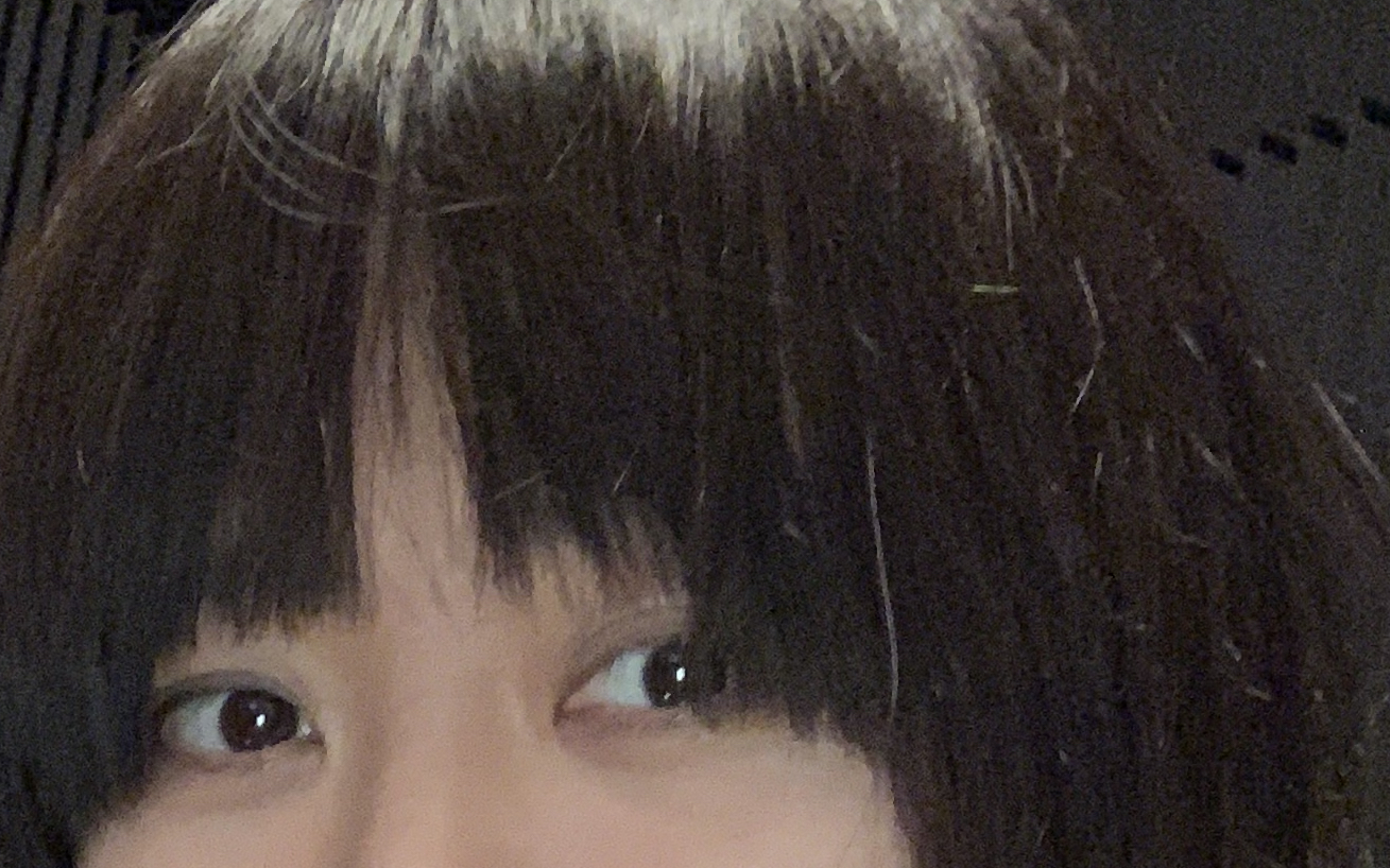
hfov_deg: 25.2
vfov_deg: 14.2
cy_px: 1605
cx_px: 179
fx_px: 3030
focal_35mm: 80
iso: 320
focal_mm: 2.87
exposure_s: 1/16
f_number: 2.2
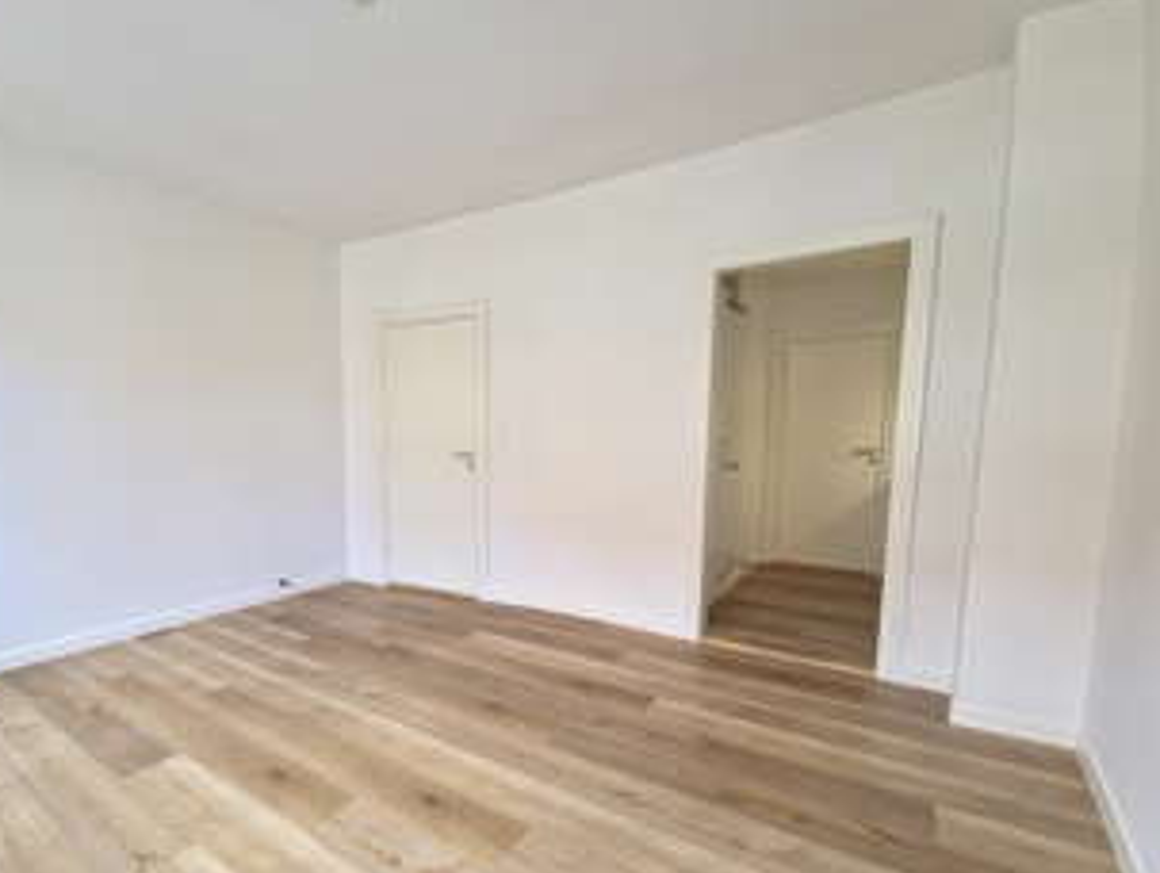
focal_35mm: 16
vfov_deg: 77.8
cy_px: 498
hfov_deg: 93.4
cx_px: 473
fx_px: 537
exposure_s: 1/50
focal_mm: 2.2
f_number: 2.2
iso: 125
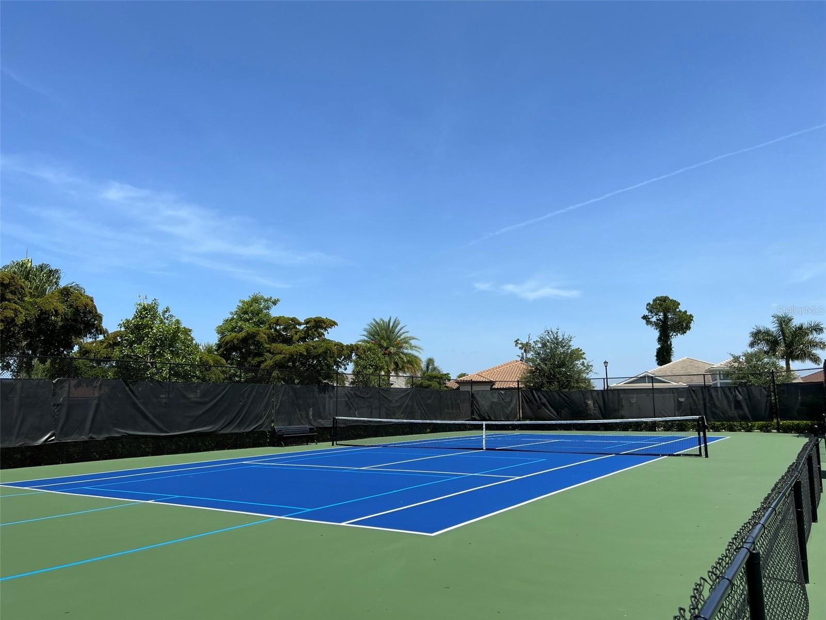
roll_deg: +0.5
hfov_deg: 67.3
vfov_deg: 53.1
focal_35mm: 26
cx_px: 413
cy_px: 310
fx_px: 620
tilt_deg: +7.9
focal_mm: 5.7
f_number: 1.5
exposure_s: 1/5076
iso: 50
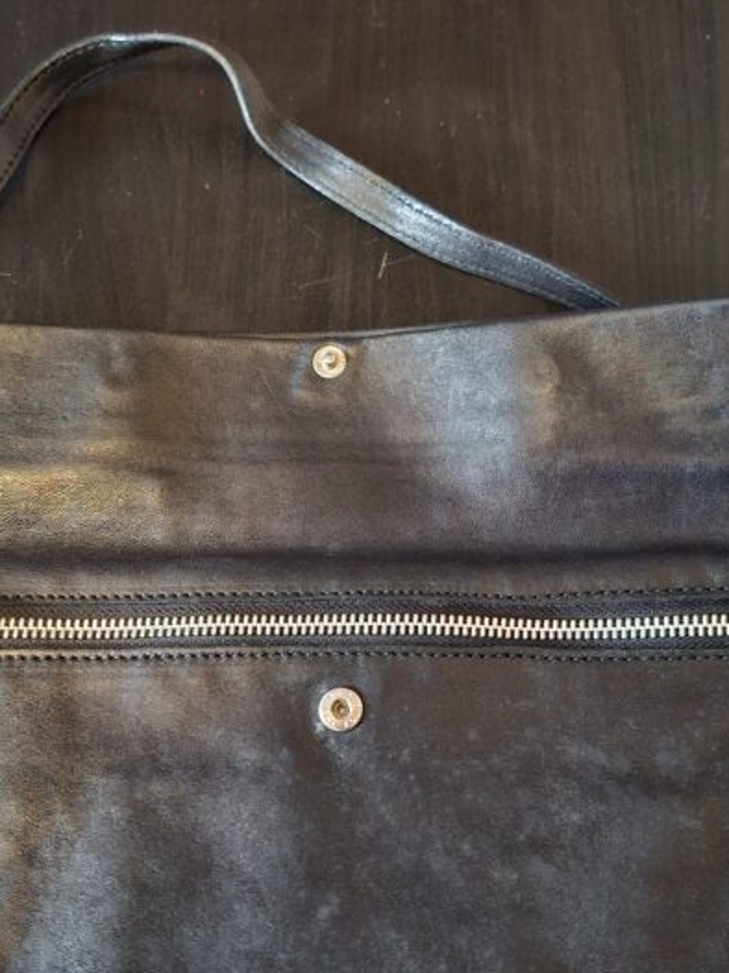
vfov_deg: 52.2
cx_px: 315
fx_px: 984
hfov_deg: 40.6
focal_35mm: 35
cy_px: 592
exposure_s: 1/20
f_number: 1.8
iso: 1250
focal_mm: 5.54
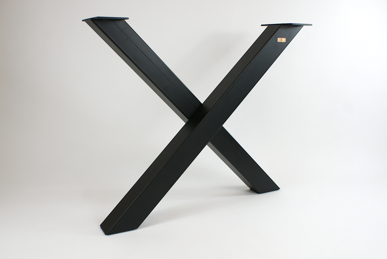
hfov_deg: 53.1
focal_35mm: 36
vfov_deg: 37.0
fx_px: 387
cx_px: 194
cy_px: 130
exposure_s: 1/50
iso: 200
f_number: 5.6
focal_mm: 24
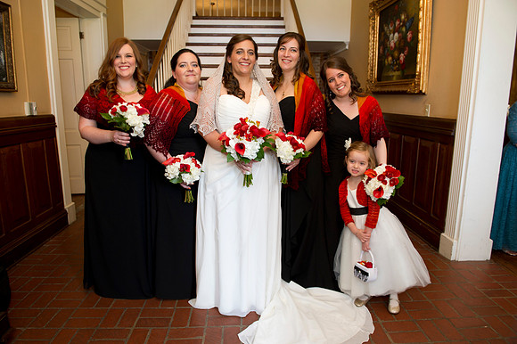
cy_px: 172
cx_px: 258
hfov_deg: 73.8
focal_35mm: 24
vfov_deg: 53.1
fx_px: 344
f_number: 4.5
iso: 800
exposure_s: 1/60
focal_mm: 24
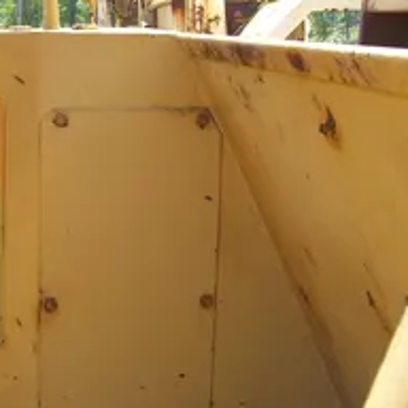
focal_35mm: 70
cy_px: 140
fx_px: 933
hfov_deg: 23.6
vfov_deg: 24.5
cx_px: -4
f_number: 2.7
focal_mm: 6.2
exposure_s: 1/250
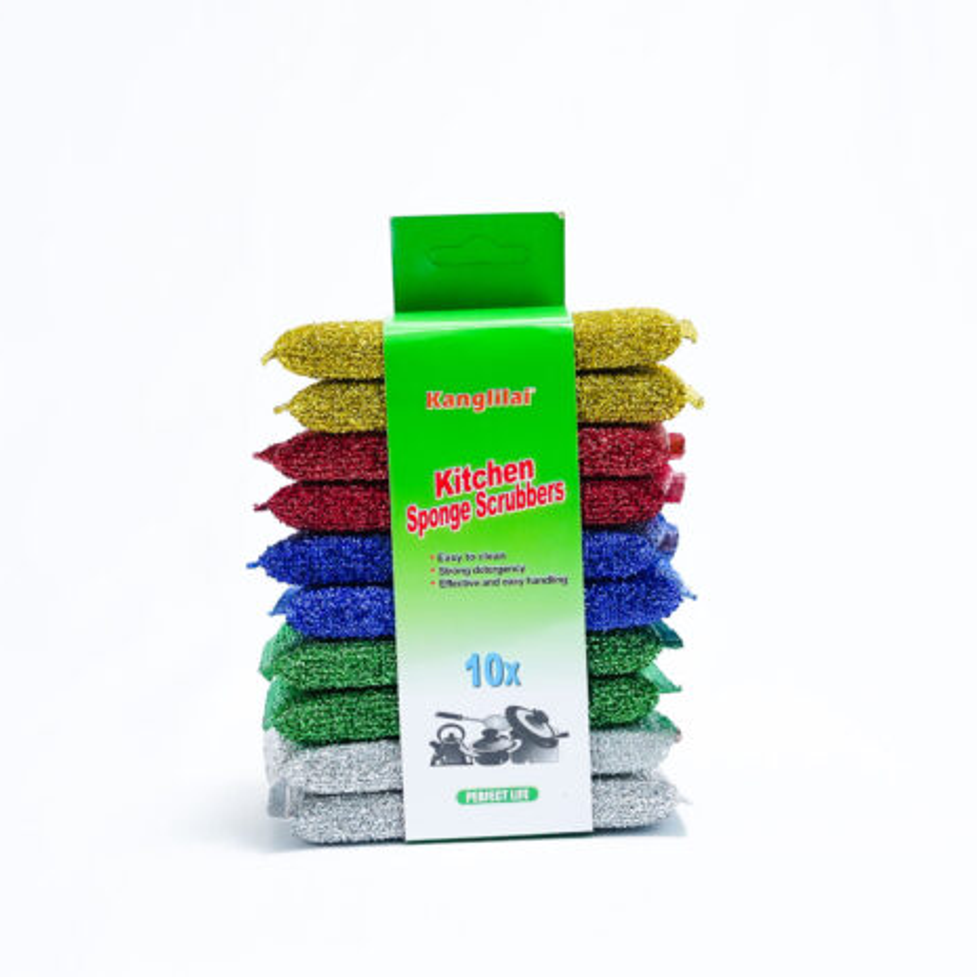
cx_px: 471
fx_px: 2618
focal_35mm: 82
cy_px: 487
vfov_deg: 21.1
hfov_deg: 21.1
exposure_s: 1/200
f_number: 8
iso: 3200
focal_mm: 64
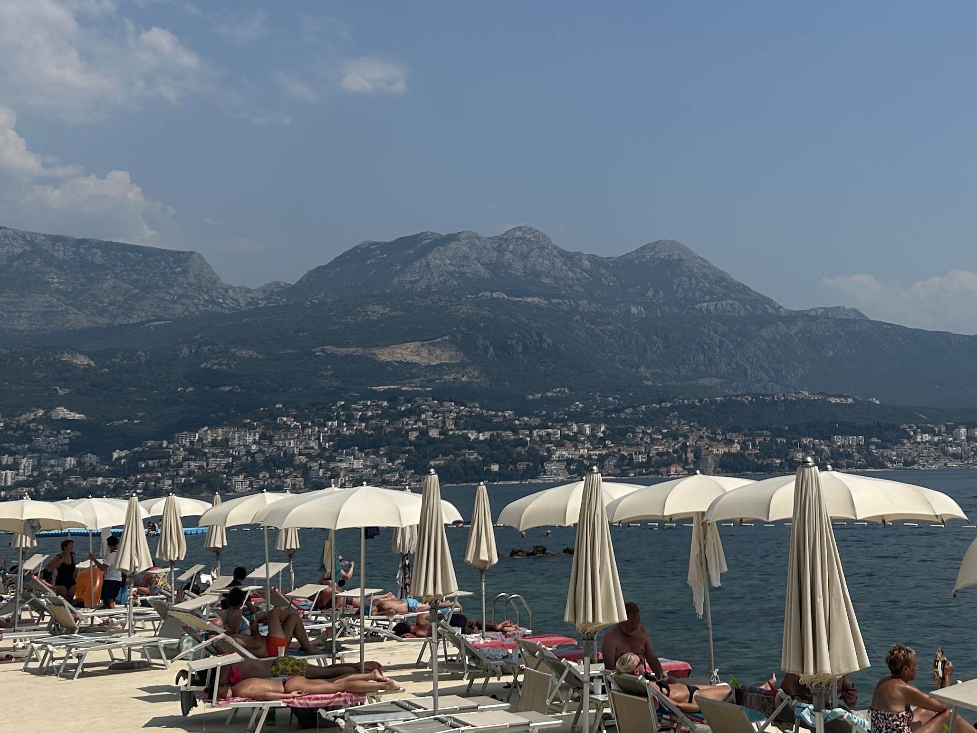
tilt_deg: +9.6
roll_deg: +2.4
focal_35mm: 51
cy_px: 307
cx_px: 609
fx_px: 1439
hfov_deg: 37.3
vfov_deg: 28.5
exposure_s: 1/10309
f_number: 1.5
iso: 50
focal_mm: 5.7
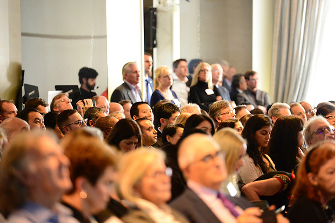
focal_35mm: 166
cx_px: 167
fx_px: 1544
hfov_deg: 12.4
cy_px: 111
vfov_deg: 8.3
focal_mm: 165
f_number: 2.8
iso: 4000
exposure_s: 1/160
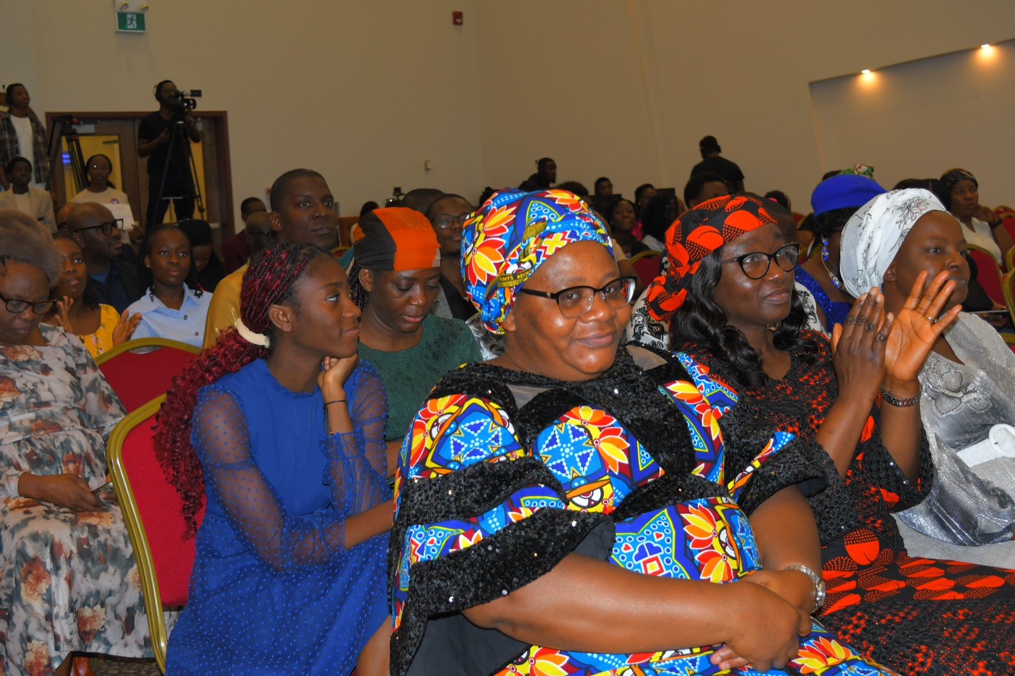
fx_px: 1438
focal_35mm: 51
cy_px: 338
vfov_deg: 26.5
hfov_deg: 38.9
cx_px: 508
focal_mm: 34
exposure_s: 1/200
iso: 500
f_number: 6.3
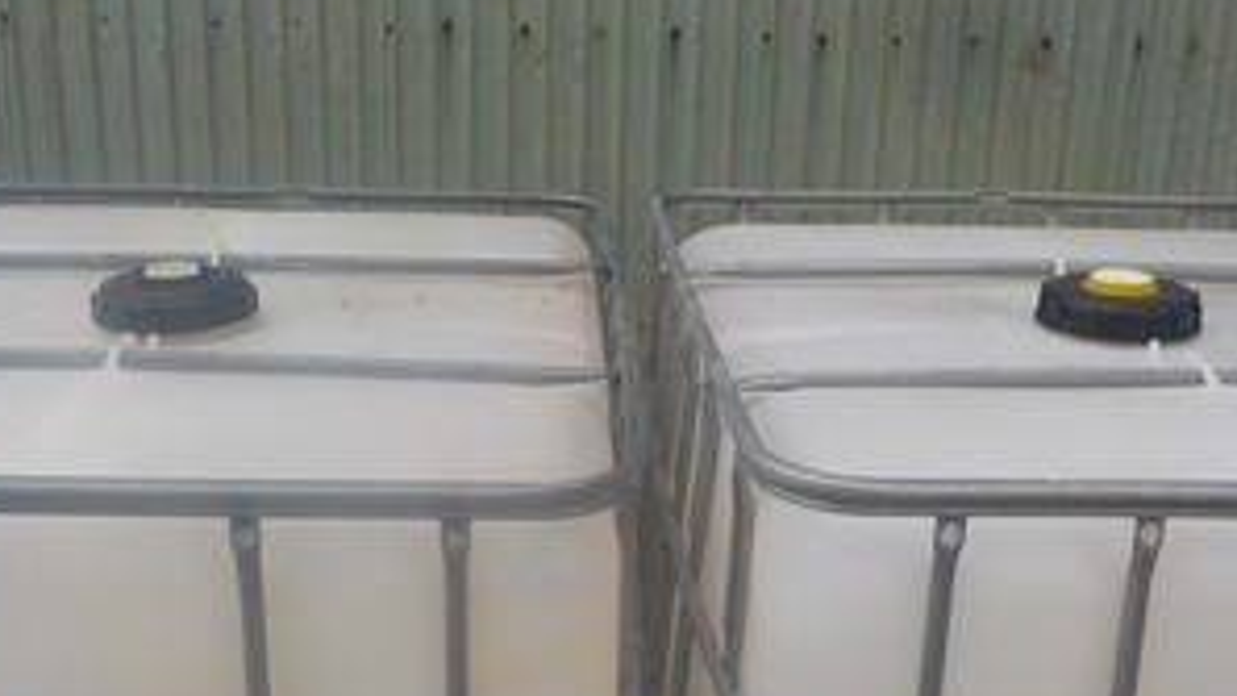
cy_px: 442
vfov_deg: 27.0
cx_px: 575
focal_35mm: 44
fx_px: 1443
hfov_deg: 46.4
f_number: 3.3
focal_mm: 4.1
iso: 125
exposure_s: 1/125
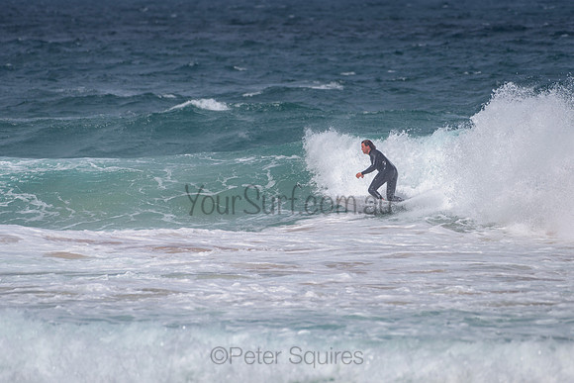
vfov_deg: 2.2
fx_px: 9781
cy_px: 185
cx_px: 335
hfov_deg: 3.4
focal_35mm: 613
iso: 64
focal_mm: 500
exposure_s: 1/2000
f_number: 5.6
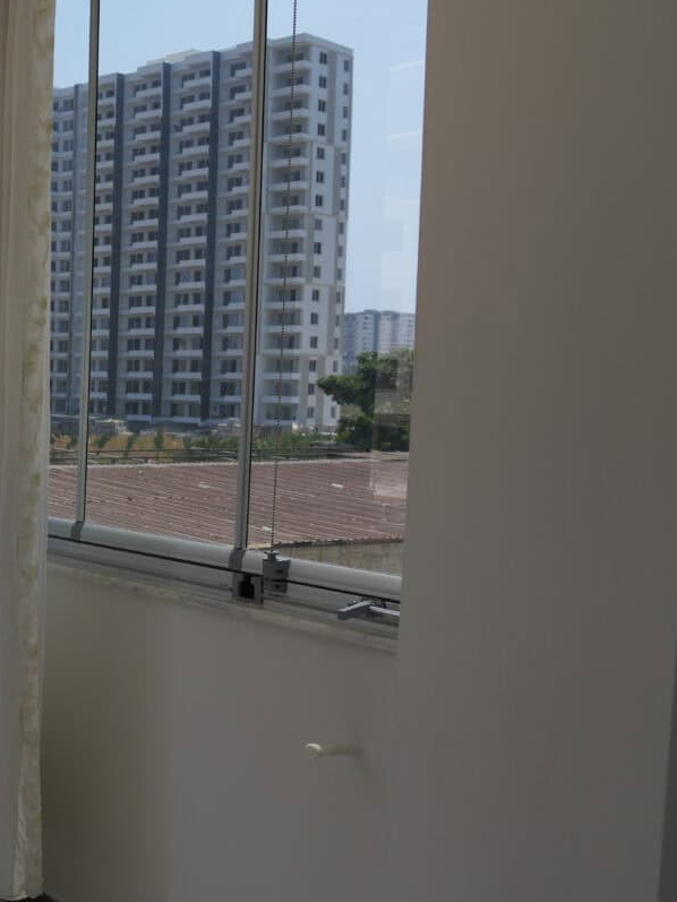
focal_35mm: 42
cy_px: 435
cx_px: -479
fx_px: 1095
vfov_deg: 44.8
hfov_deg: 22.9
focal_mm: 17
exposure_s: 1/160
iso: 100
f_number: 4
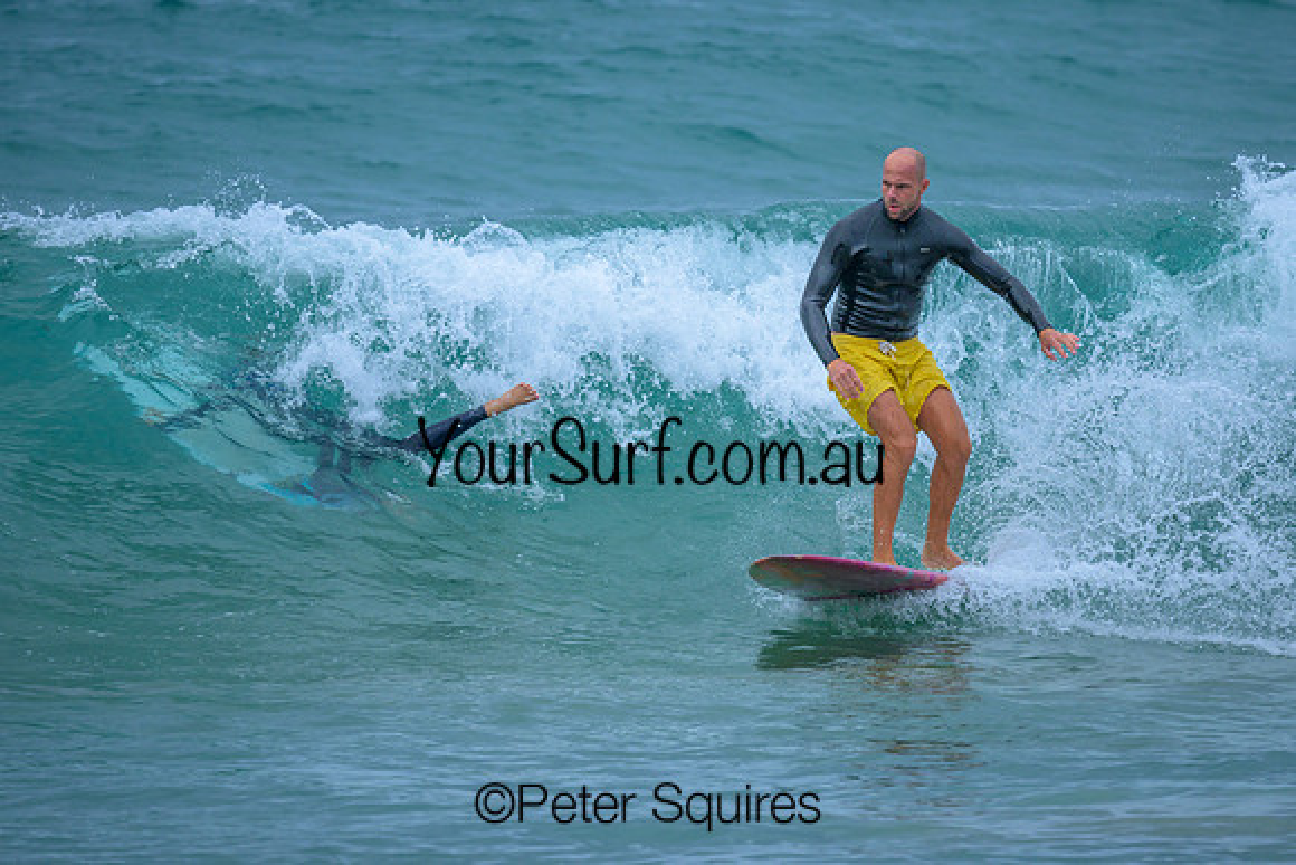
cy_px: 350
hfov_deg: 1.9
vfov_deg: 1.3
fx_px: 39581
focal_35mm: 1099
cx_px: 785
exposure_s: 1/2000
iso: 320
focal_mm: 800
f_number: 6.3
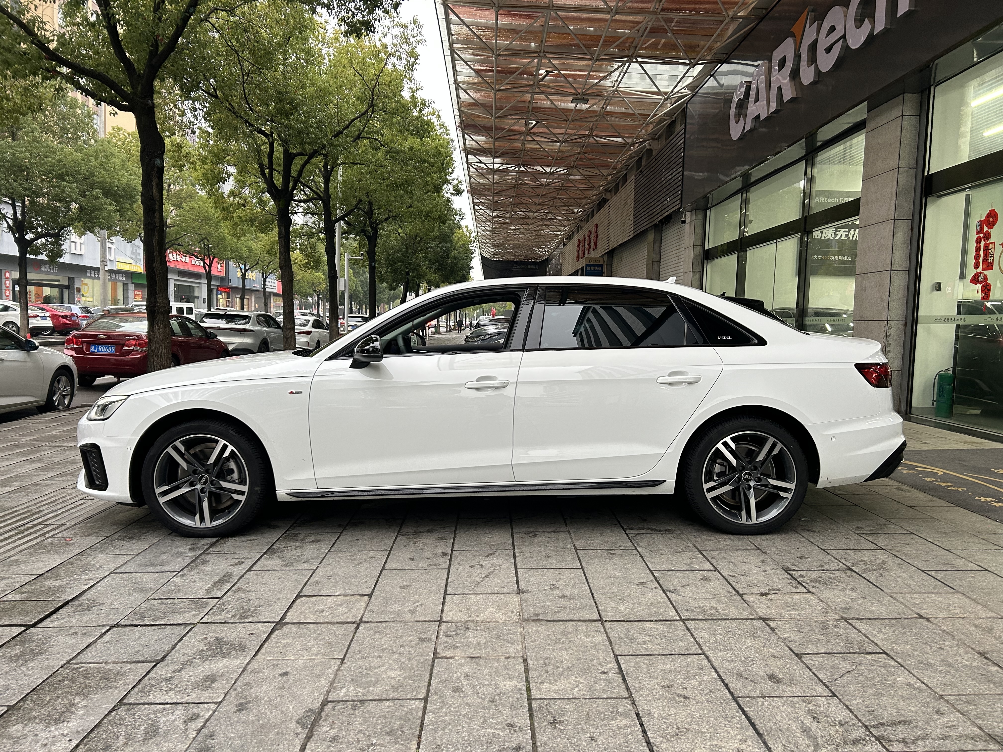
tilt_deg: -3.5
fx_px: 753
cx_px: 502
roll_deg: -1.1
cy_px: 376
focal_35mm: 26
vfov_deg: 53.1
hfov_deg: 67.3
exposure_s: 1/60
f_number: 1.5
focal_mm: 5.7
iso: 160
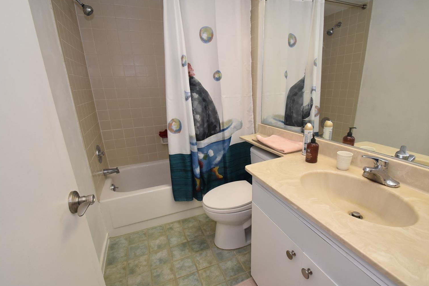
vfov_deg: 73.7
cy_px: 140
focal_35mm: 16
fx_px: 191
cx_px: 226
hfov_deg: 96.7
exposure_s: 1/125
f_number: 5.6
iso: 800
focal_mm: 10
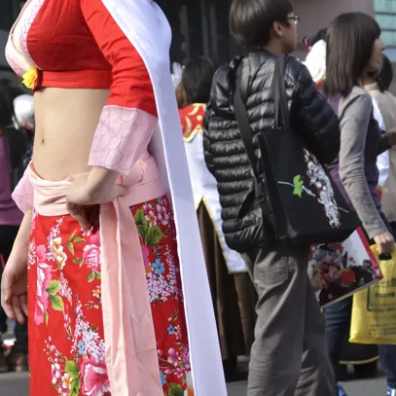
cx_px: 138
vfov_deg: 15.5
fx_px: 1450
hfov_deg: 15.5
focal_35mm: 112
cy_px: 267
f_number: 4.5
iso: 200
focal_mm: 34
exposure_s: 1/800
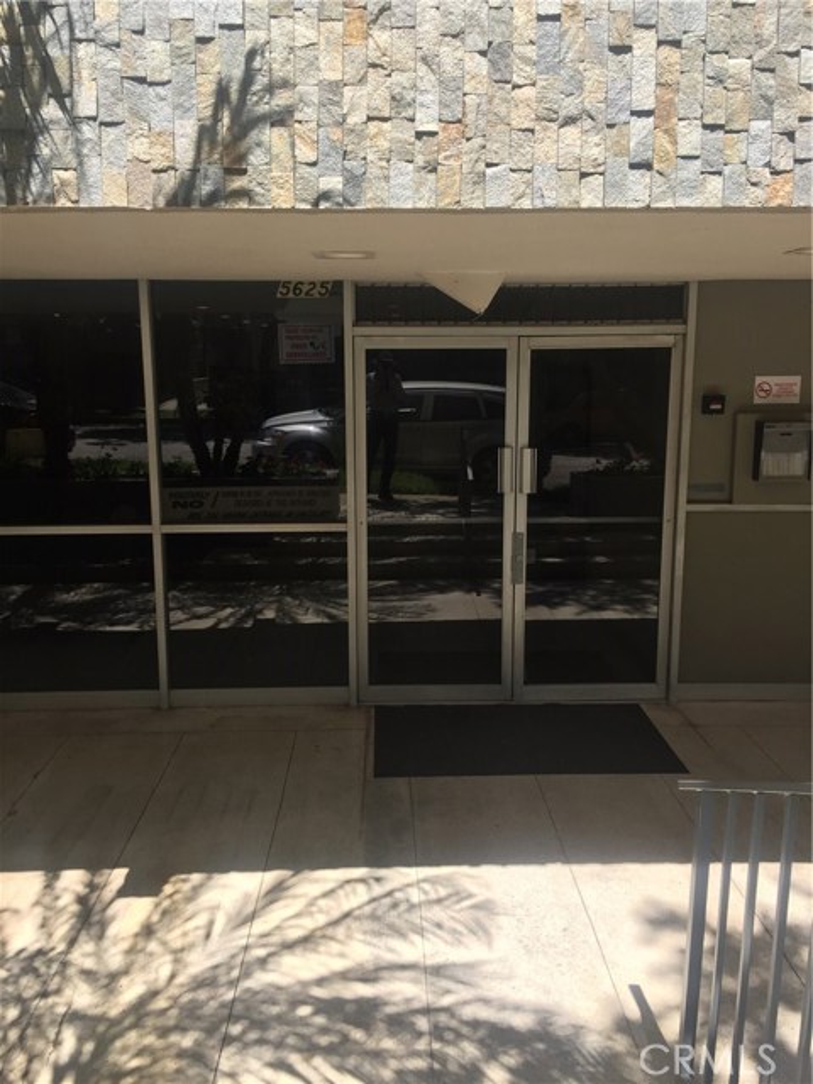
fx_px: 908
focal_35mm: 29
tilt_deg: -7.4
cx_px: 406
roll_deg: +0.8
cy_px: 542
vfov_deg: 61.7
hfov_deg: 48.2
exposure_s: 1/1041
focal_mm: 4.15
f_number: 2.2
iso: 32
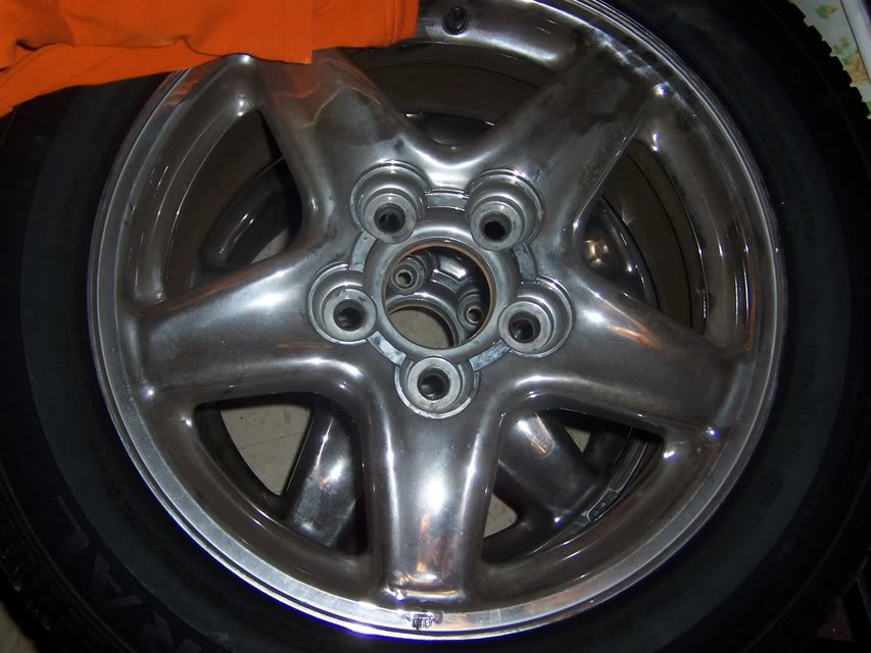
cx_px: 436
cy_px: 326
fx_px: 1309
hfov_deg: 36.8
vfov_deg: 28.0
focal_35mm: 52
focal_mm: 8
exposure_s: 1/60
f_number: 3.4
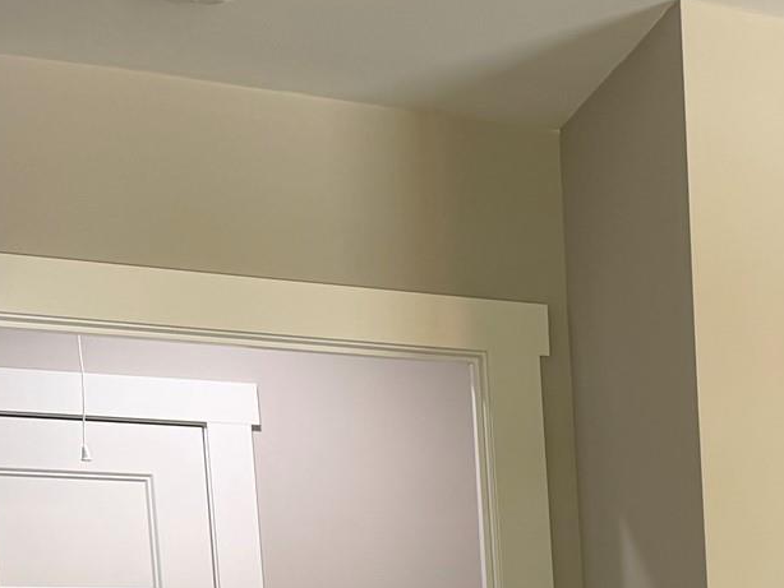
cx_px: 1171
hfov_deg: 20.8
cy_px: 927
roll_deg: +0.1
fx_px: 1813
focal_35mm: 80
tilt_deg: -8.4
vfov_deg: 16.5
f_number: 1.78
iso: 125
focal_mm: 6.76
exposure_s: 1/120
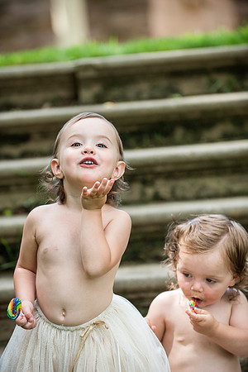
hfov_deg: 10.2
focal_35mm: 135
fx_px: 1395
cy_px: 186
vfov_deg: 15.2
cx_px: 124
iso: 640
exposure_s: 1/1000
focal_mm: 135
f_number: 3.5
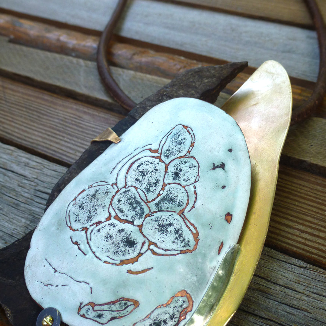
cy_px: 204
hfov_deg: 40.9
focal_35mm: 41
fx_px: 437
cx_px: 162
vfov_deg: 40.6
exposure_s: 1/60
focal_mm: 6
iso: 160
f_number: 3.7
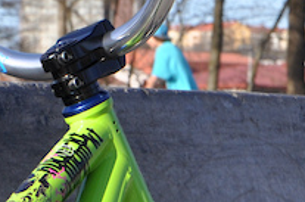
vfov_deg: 4.8
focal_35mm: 282
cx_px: -44
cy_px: 444
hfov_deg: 7.3
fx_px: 2384
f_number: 9
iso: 200
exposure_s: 1/320
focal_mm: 38
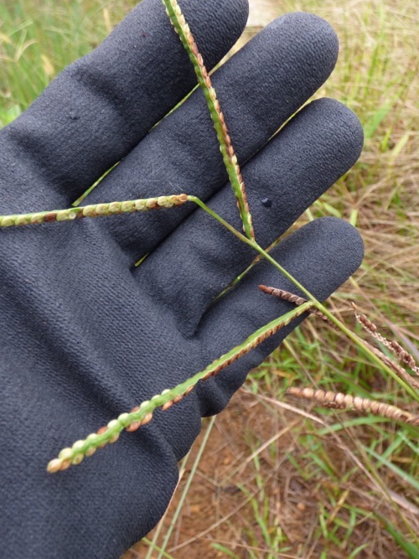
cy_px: 279
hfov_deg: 51.3
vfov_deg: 65.3
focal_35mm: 27
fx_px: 436
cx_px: 222
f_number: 2.8
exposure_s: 1/60
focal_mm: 3.58
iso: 100
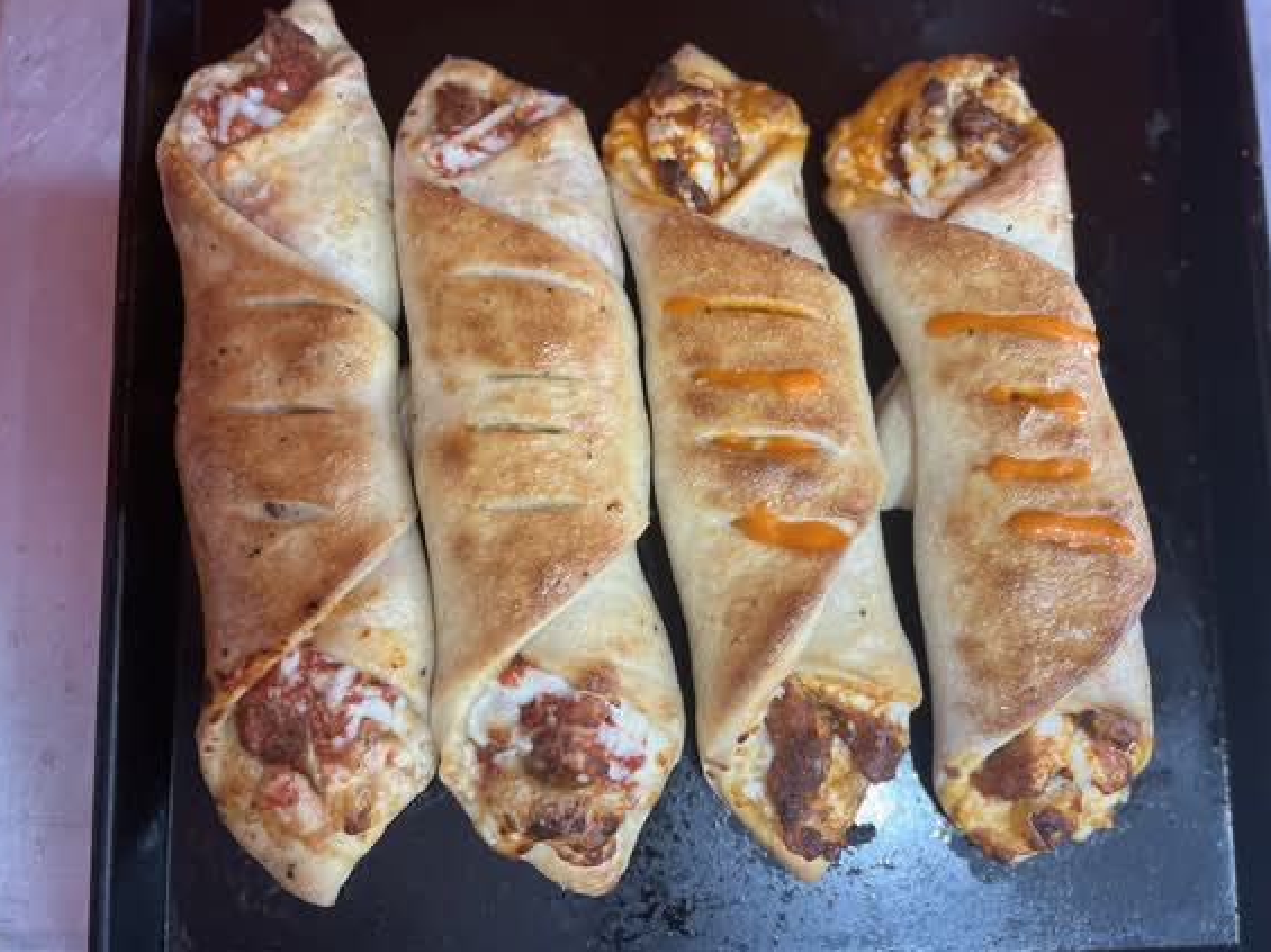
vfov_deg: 51.3
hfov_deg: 65.4
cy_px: 477
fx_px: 991
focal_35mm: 27
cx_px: 634
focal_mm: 5.7
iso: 125
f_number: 1.5
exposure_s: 1/60
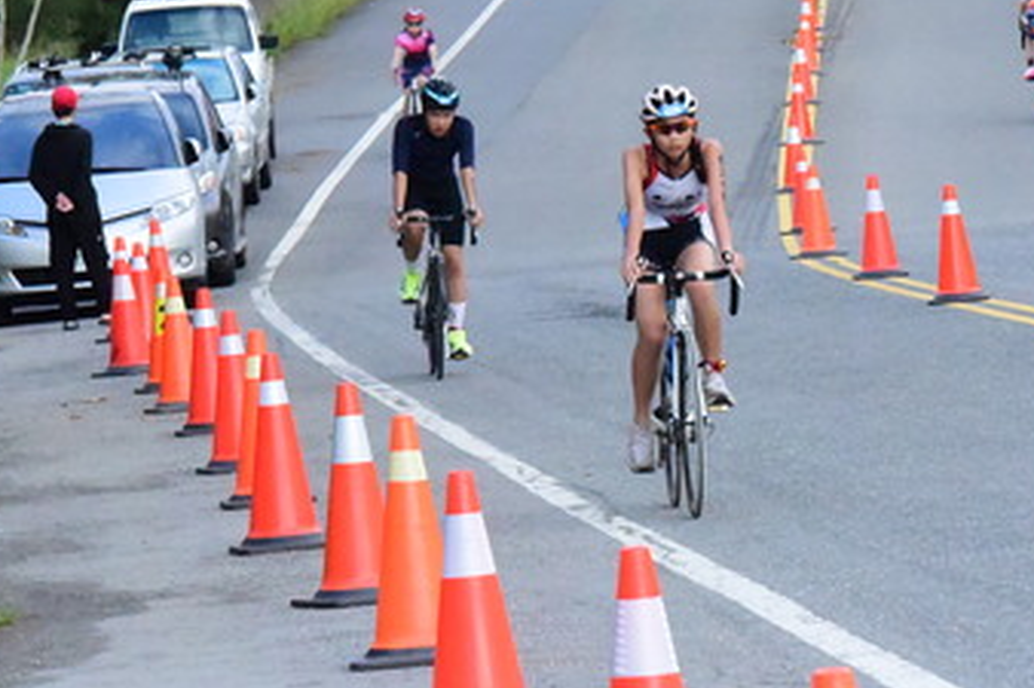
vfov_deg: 4.1
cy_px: 142
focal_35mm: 335
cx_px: 707
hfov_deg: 6.2
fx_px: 9617
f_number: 10
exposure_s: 1/4000
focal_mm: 145
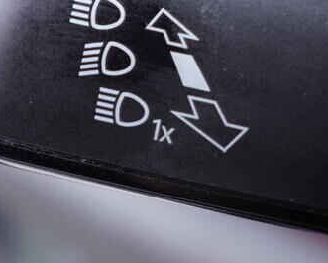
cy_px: 48
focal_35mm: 147
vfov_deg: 10.5
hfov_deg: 13.1
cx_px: 227
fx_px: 1427
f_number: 2.8
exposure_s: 1/40
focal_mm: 24
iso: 320
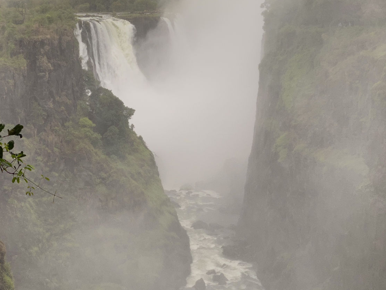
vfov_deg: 19.6
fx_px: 836
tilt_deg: -8.1
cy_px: 130
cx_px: 144
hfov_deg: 25.9
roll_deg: -0.5
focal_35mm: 75
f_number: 2
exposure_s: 1/200
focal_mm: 6
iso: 20
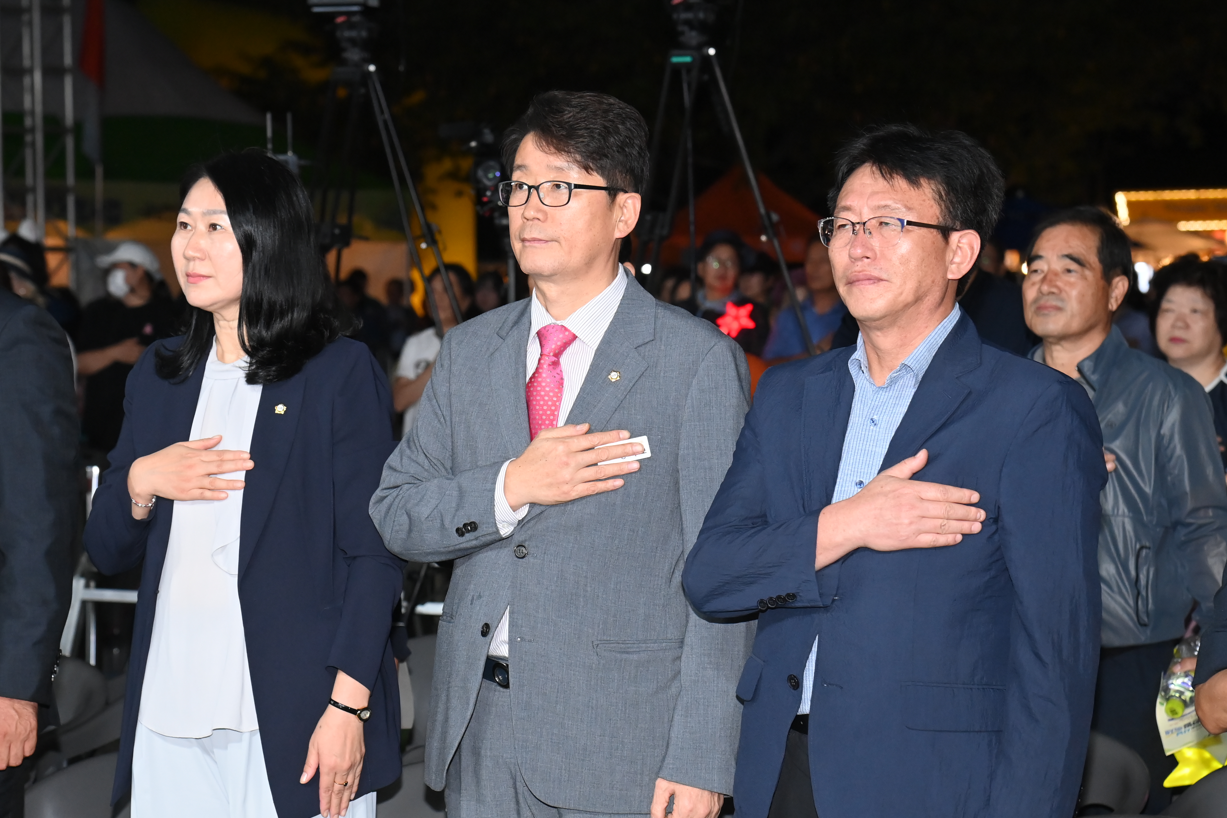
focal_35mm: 116
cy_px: 414
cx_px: 531
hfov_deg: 17.6
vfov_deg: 11.8
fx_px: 3953
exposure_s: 1/250
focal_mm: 92
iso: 4000
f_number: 6.3
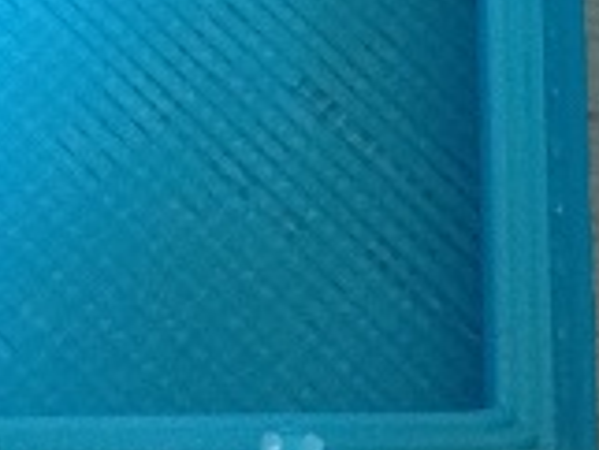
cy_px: -45
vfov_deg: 9.0
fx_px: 2840
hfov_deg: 12.0
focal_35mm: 164
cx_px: 469
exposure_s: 1/20
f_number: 2.4
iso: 160
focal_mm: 4.12
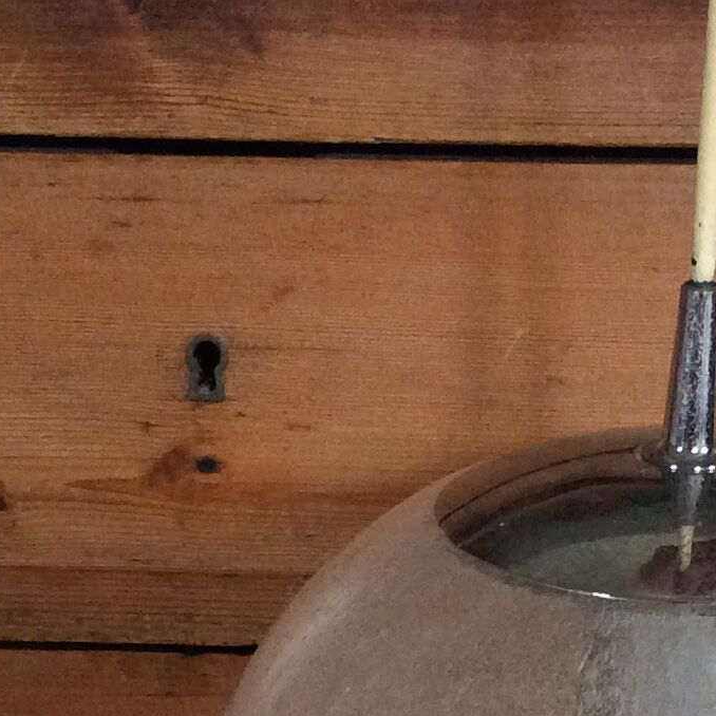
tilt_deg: -25.9
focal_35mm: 108
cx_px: 463
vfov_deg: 15.5
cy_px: 869
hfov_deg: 16.1
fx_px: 2527
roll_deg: +1.2
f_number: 2.4
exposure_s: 1/25
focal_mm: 3.3
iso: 200
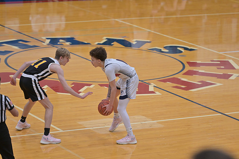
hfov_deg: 12.1
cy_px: 80
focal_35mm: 170
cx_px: 120
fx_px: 1128
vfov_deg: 8.1
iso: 2500
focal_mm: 170
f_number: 4
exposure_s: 1/800
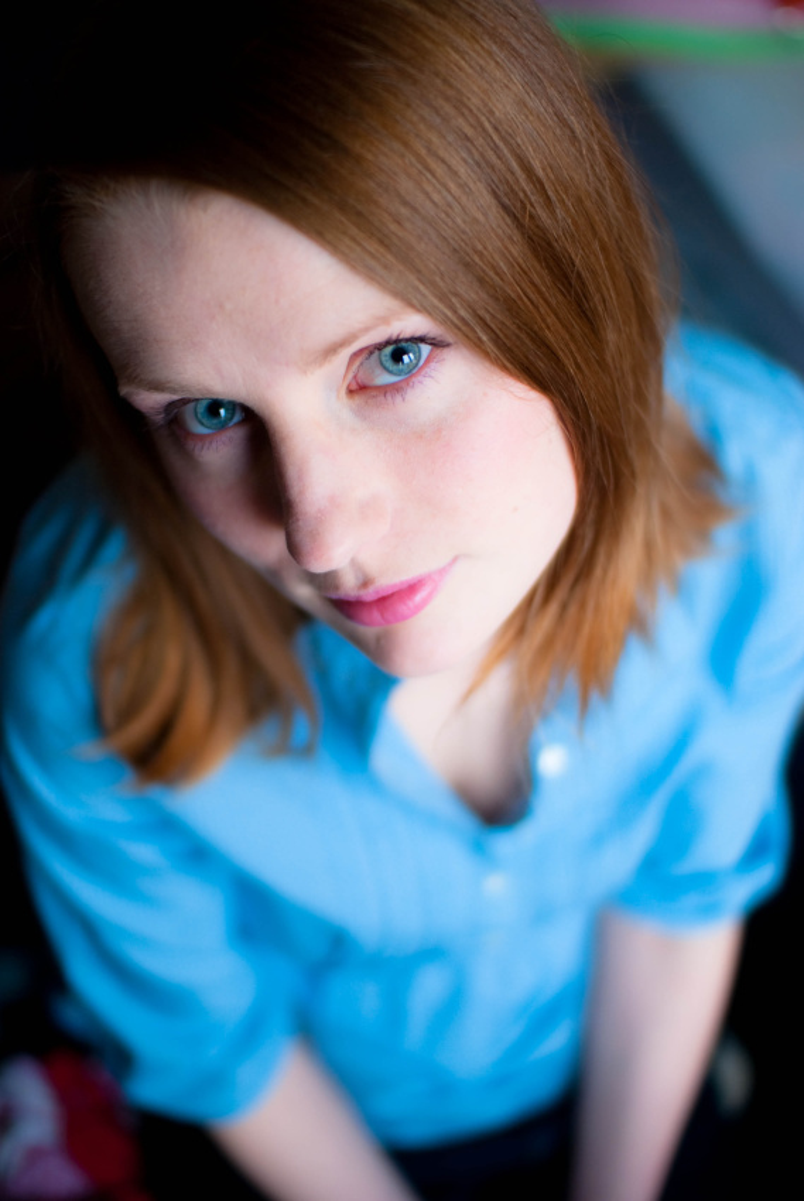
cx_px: 402
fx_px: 1503
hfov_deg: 29.9
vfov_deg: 43.6
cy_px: 600
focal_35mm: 45
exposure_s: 1/200
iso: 100
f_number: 1.4
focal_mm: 30
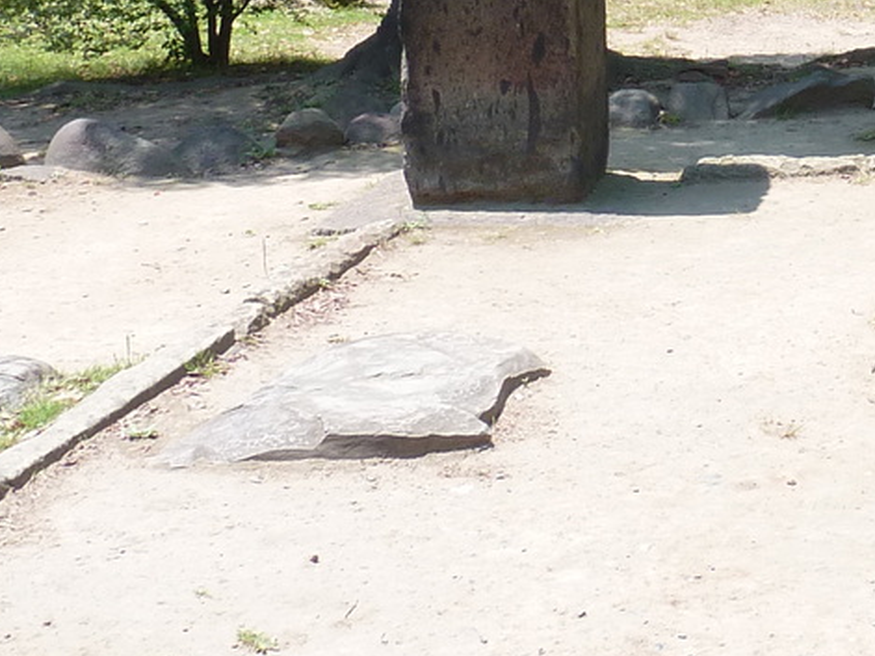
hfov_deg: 21.4
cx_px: 1042
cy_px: -126
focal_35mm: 85
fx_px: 2148
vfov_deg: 16.6
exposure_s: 1/200
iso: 80
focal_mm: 4.1
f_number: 4
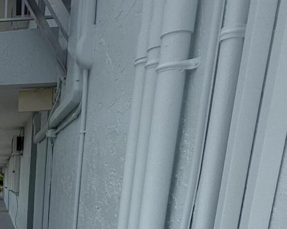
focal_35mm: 47
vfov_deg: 27.9
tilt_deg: -13.1
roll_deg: -0.2
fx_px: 399
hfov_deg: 32.2
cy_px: 279
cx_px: -65
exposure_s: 1/1795
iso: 50
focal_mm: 2.22
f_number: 2.2
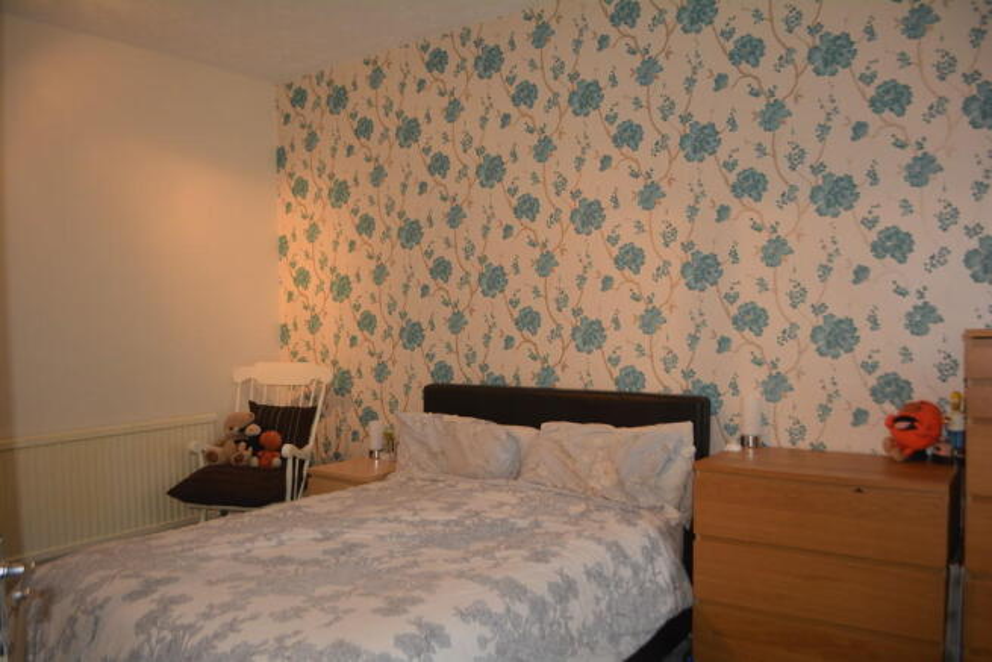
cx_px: 496
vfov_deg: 48.0
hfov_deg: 67.4
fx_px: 744
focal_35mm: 27
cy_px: 331
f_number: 3.5
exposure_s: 1/60
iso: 500
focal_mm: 18
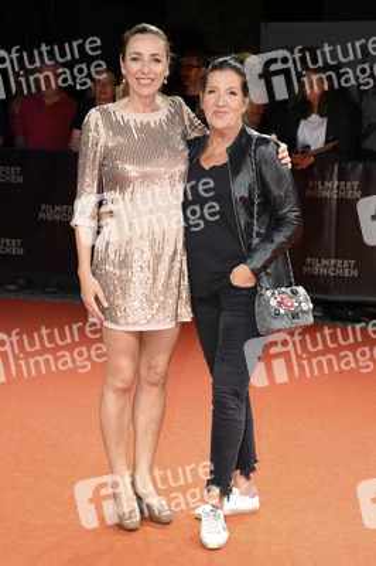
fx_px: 1177
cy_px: 283
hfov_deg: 18.2
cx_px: 188
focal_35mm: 75
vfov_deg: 27.0
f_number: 6.3
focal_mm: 50
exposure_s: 1/160
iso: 400
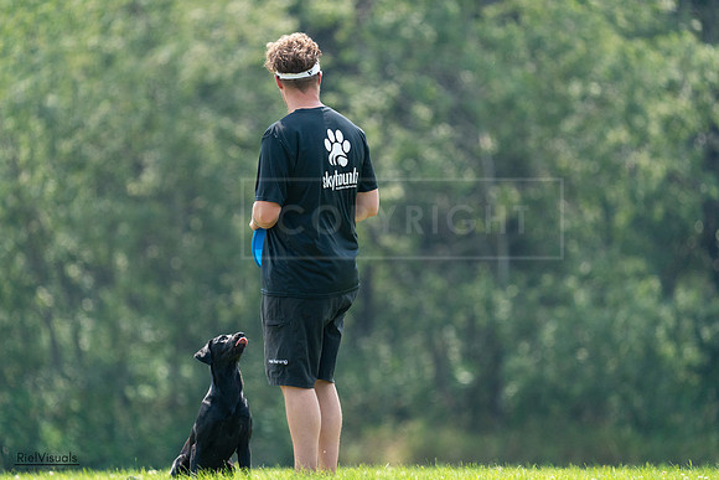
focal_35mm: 448
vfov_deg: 3.1
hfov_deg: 4.6
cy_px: 240
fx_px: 8949
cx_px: 360
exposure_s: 1/4000
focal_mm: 448
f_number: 6.3
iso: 3200
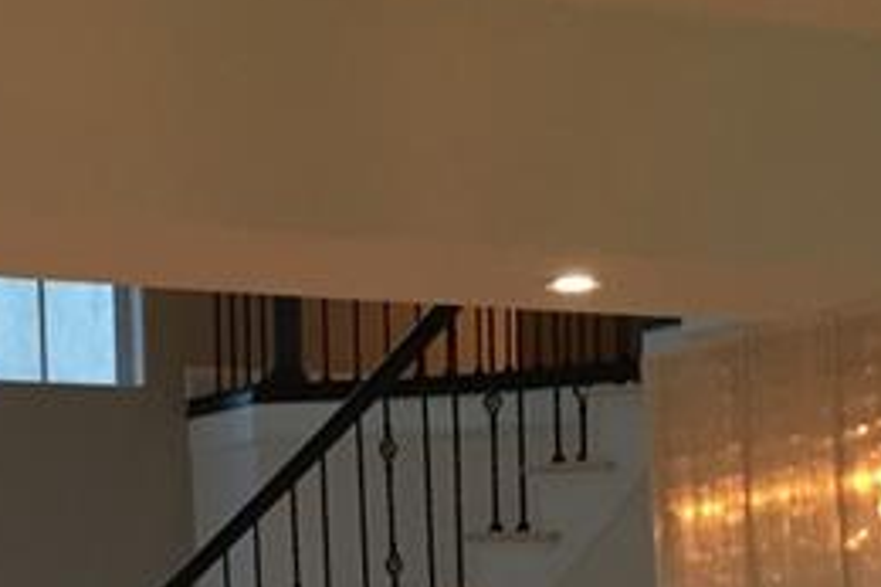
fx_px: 2910
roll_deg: +1.9
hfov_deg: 17.1
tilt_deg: -7.3
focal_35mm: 119
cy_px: 1113
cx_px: 220
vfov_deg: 10.7
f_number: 2.2
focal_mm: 4.15
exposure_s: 1/30
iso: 125
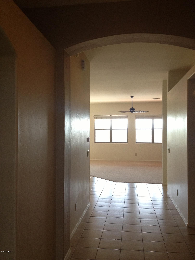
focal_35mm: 35
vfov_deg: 52.6
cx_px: 98
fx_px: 263
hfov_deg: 40.7
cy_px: 130
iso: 160
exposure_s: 1/120
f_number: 2.4
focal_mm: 4.28
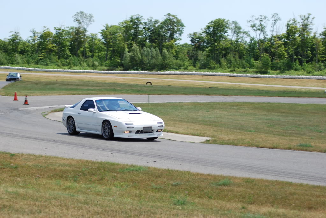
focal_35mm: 105
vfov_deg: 13.1
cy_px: 109
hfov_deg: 19.4
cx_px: 163
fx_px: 952
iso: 140
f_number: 5.6
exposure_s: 1/500
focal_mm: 70
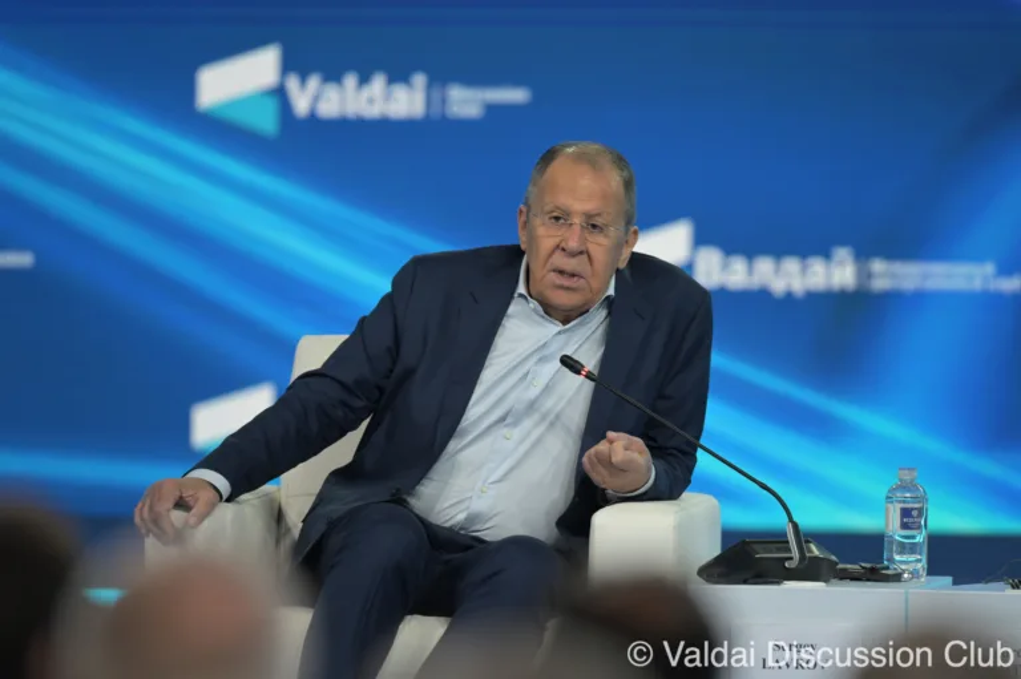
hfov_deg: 5.2
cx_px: 510
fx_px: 11337
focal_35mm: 400
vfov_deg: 3.4
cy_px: 340
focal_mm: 400
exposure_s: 1/200
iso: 1600
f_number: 4
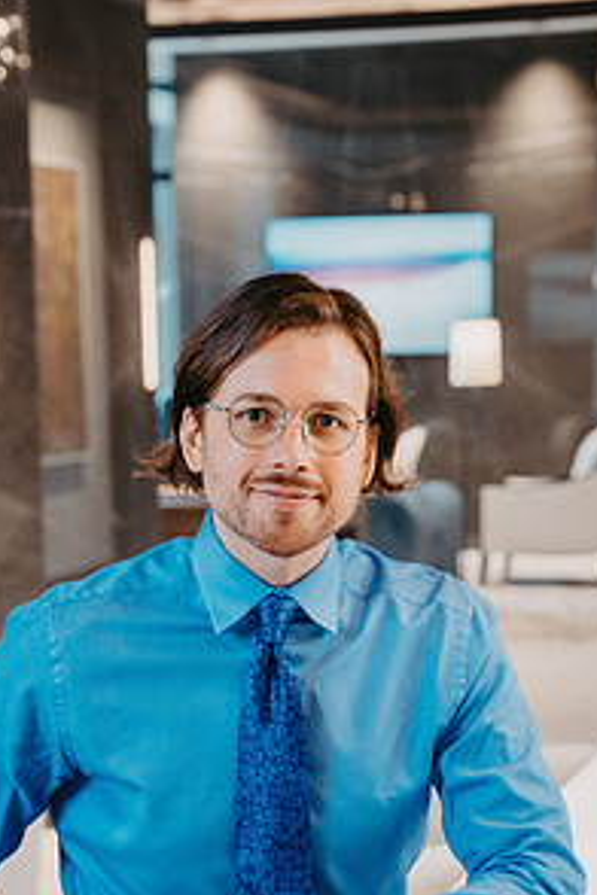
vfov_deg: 20.1
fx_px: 2512
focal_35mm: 101
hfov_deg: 13.6
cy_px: 609
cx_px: 292
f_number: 5
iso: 1600
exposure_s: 1/100
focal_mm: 66
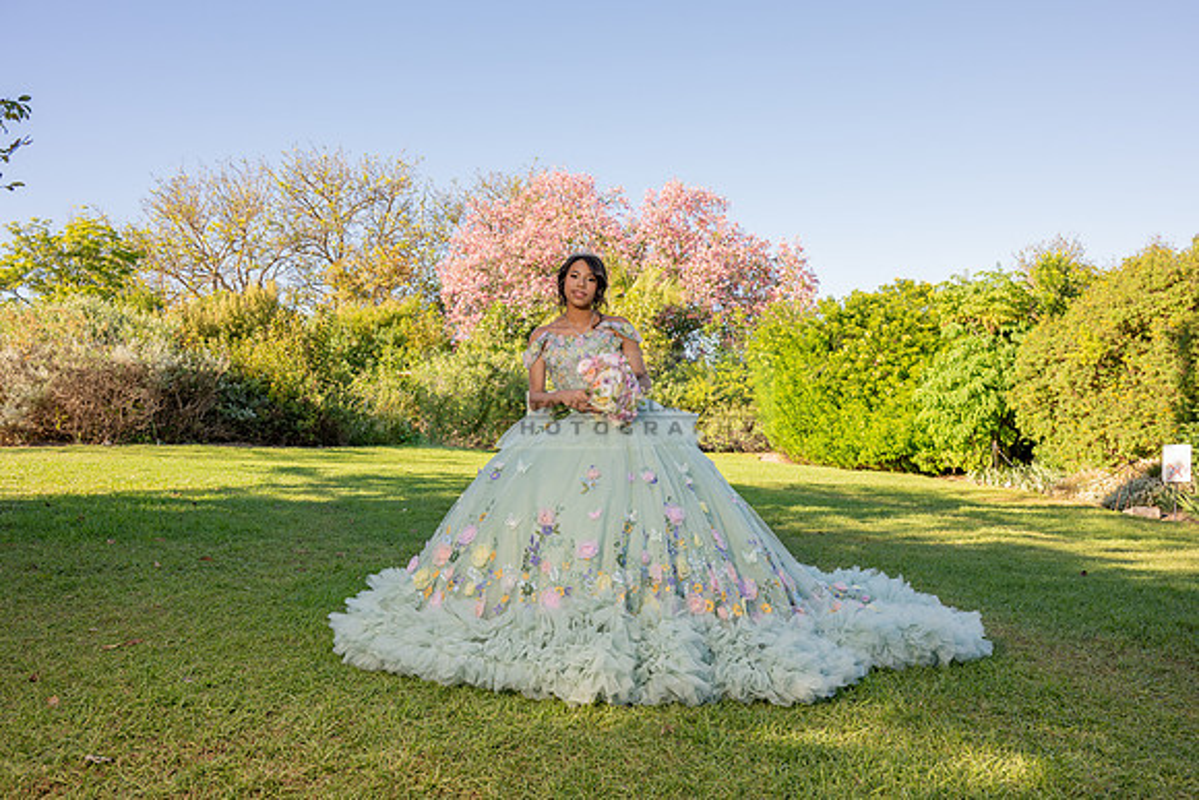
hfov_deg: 66.4
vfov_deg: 47.2
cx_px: 600
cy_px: 400
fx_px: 916
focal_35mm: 28
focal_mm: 27.5
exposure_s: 1/200
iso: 200
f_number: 7.1
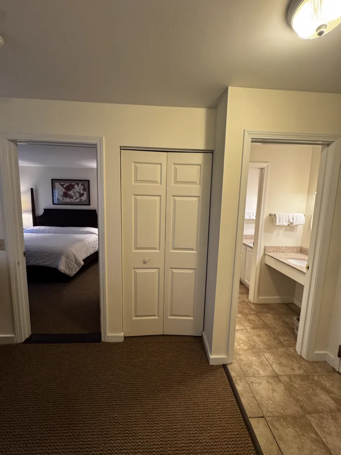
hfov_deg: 85.7
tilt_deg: -4.6
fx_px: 184
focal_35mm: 14
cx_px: 170
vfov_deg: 102.1
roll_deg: -0.8
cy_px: 228
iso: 200
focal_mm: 2.22
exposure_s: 1/60
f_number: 2.2
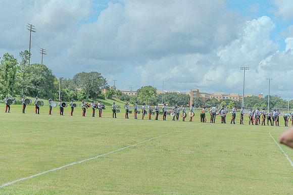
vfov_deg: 21.9
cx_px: 146
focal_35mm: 62
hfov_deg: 32.4
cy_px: 98
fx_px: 504
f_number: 4
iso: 100
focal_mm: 62
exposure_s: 1/320
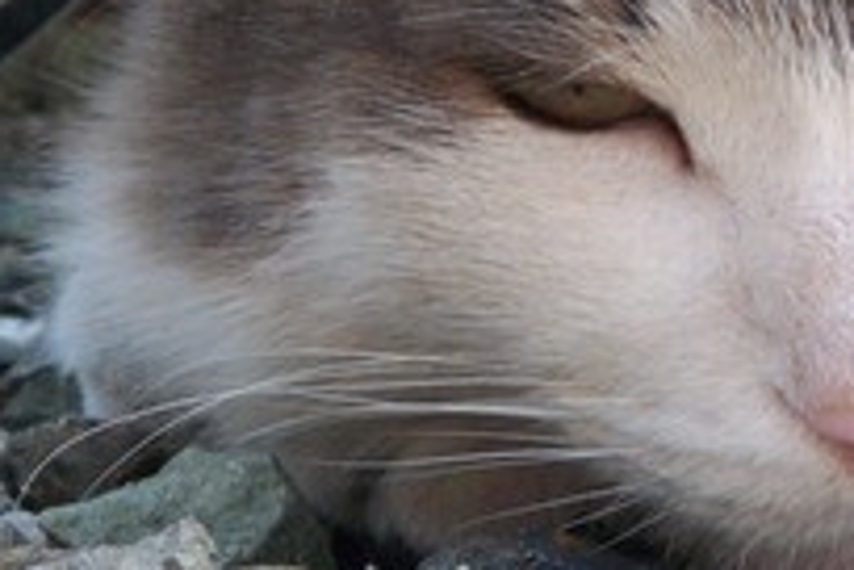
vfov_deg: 15.3
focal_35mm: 89
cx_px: 787
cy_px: 151
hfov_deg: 22.3
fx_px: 2111
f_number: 3.9
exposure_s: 1/50
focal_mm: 6.4
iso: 50
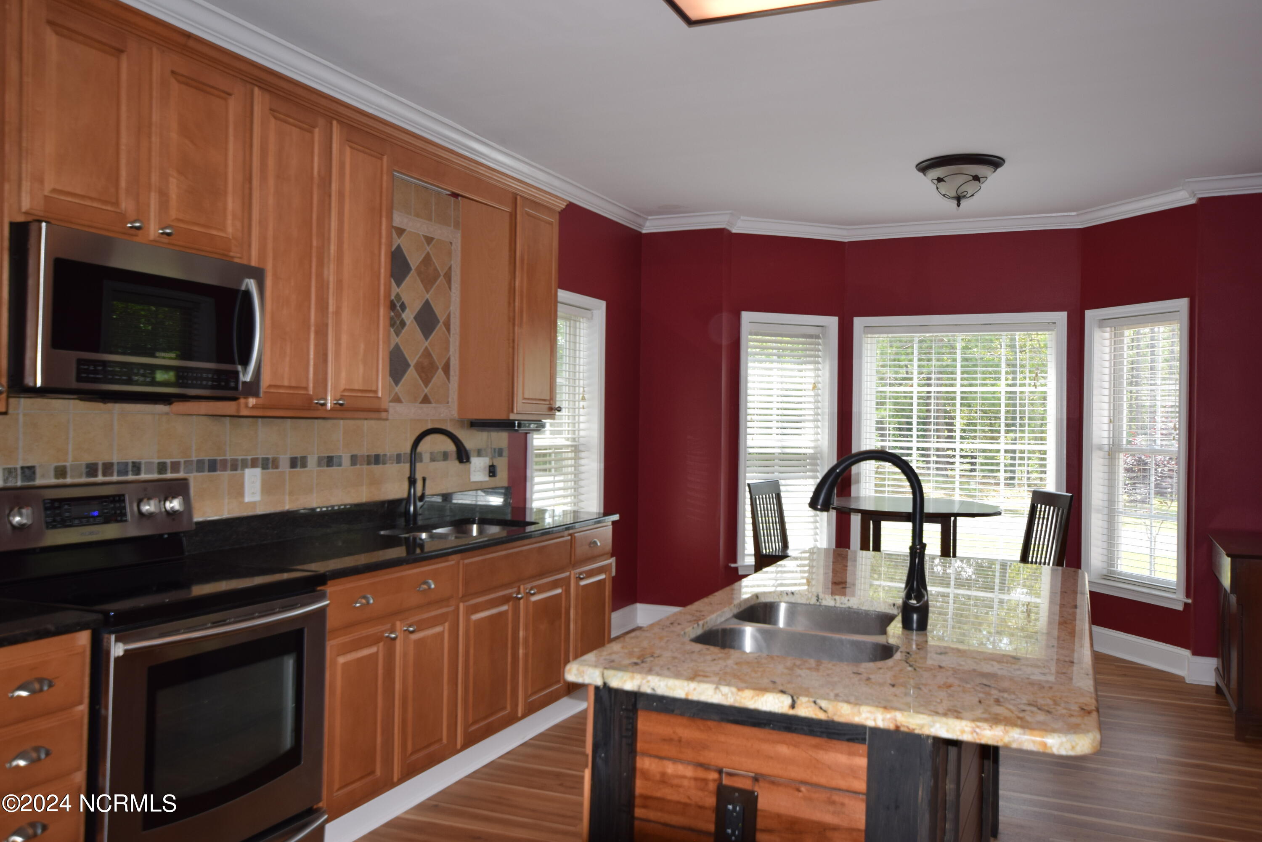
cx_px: 631
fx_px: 1052
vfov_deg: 43.6
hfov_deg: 61.9
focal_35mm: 30
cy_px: 421
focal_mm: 20
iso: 280
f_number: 5.6
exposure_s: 1/125
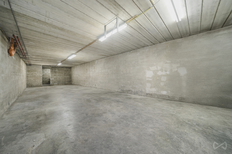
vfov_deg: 90.0
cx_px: 116
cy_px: 77
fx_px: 77
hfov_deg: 112.6
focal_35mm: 12
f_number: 4
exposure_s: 1/30
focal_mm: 12
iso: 800
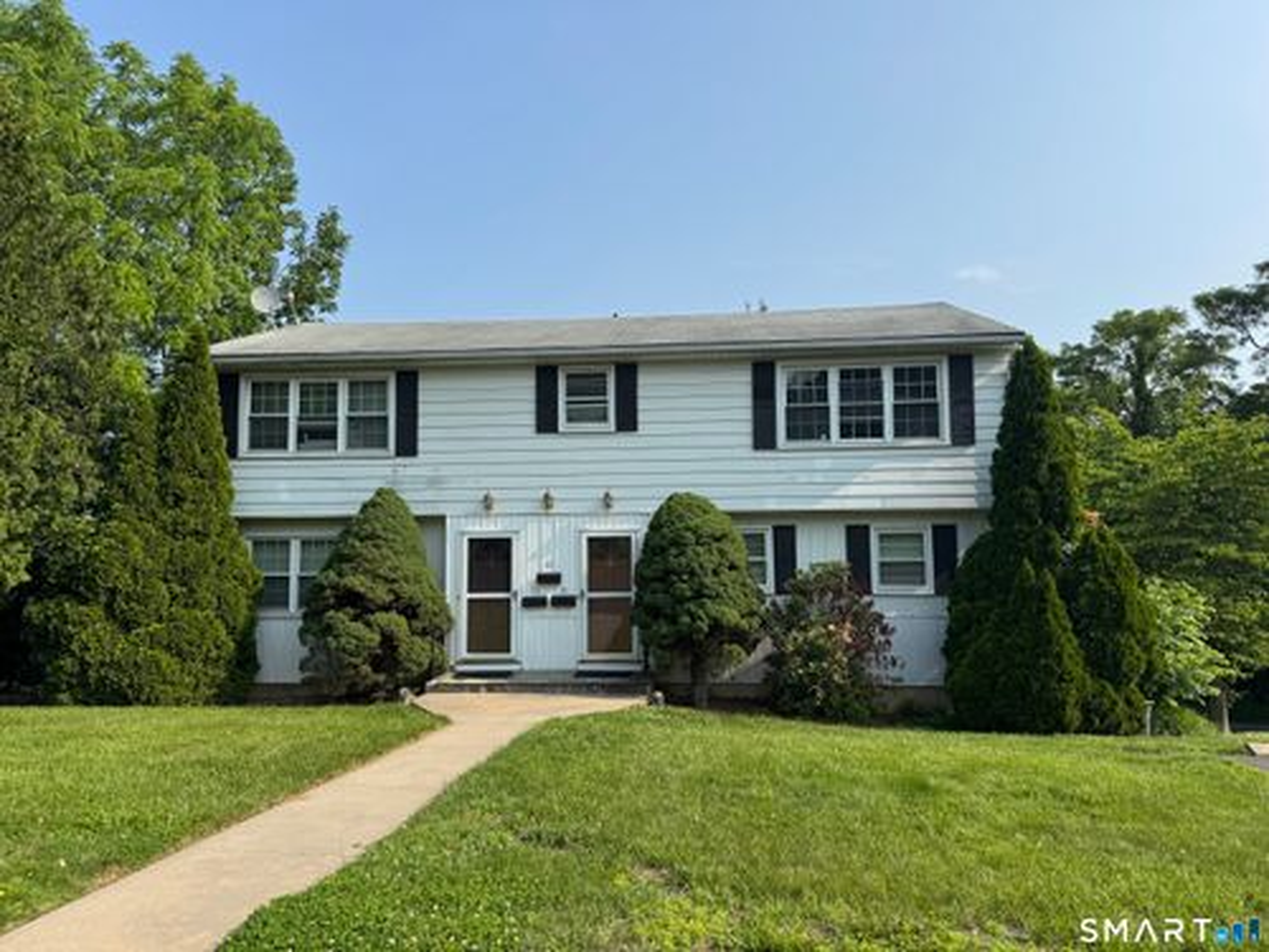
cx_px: 634
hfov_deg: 71.6
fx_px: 880
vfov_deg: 56.8
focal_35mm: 24
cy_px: 476
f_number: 1.78
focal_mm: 6.76
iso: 80
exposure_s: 1/4049
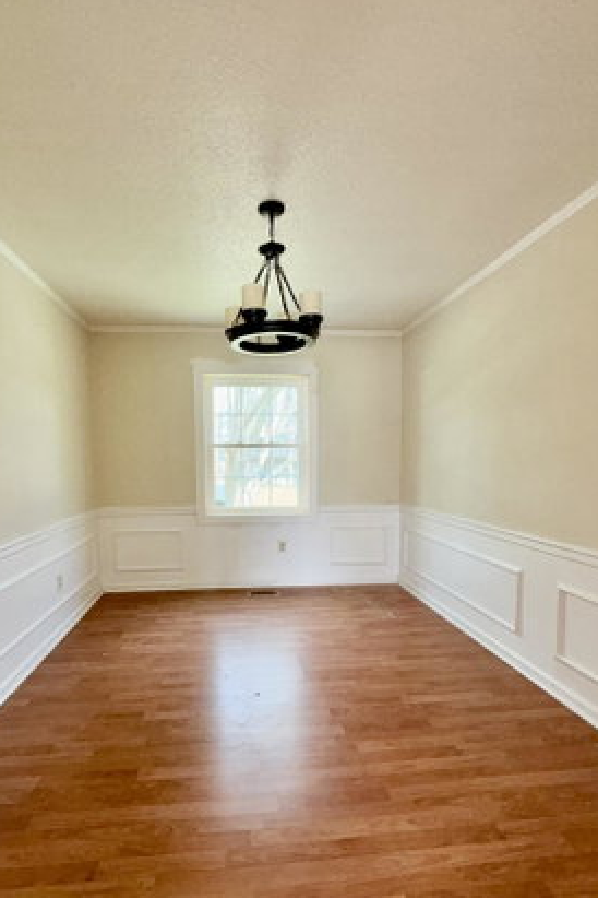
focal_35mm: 17
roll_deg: +0.5
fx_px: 424
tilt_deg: -4.8
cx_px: 268
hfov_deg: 70.3
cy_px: 496
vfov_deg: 92.9
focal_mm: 2.22
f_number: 2.2
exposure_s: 1/121
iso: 250
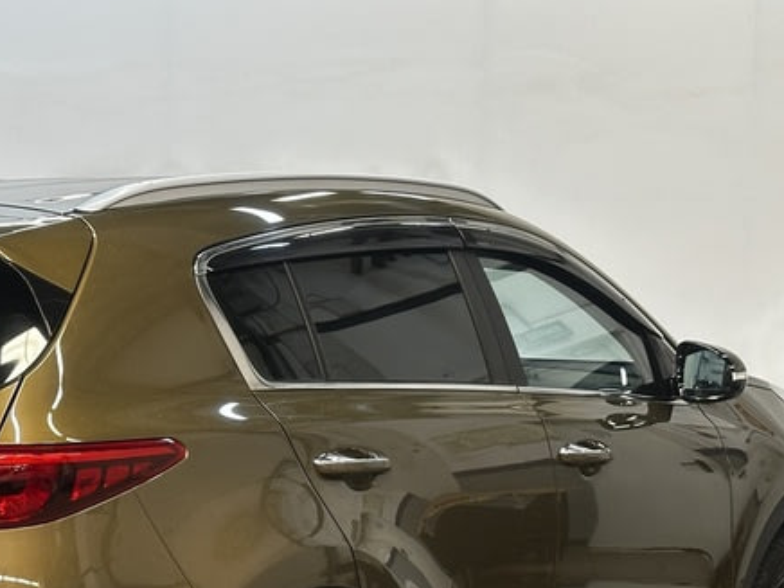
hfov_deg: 19.6
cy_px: 578
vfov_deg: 14.7
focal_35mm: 99
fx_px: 2242
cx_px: 128
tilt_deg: -8.3
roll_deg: -0.3
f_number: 1.78
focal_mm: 6.86
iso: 100
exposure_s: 1/50
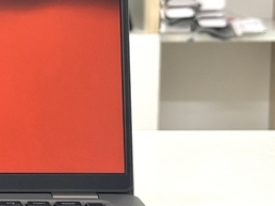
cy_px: 68
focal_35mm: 149
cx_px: -129
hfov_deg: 12.6
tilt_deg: -7.7
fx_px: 1183
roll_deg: +1.1
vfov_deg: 9.9
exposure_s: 1/121
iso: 80
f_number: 1.78
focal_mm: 6.76
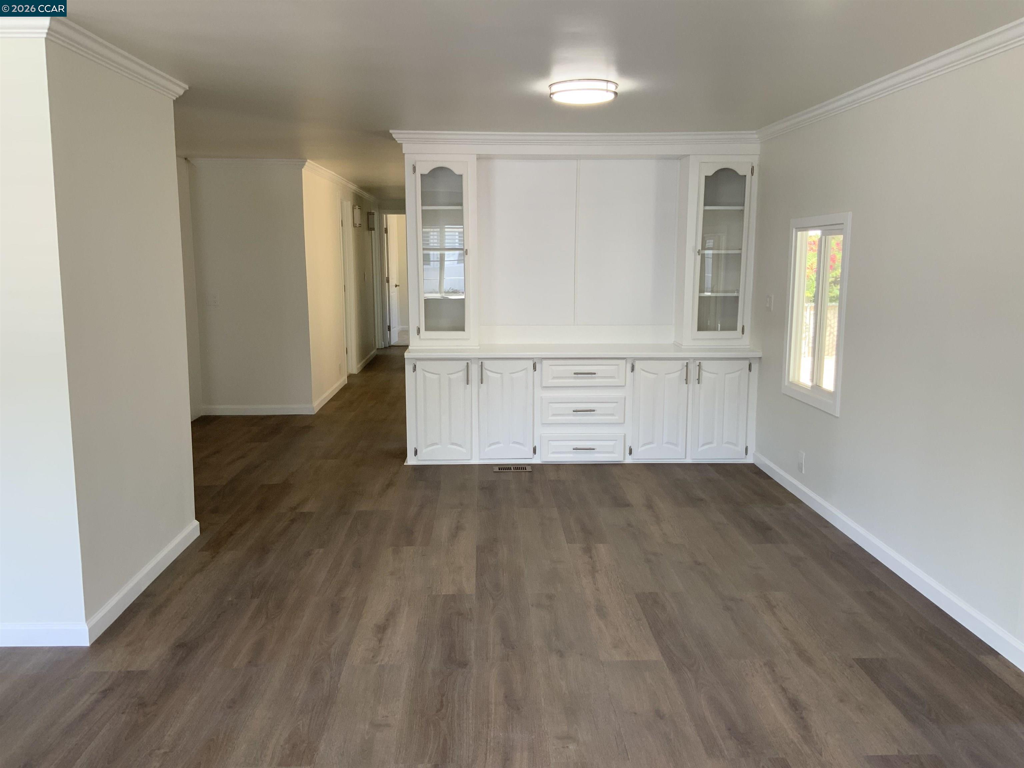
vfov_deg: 48.2
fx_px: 858
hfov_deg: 61.7
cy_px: 384
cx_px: 512
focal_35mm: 29
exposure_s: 1/120
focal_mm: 3
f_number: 1.8
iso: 50
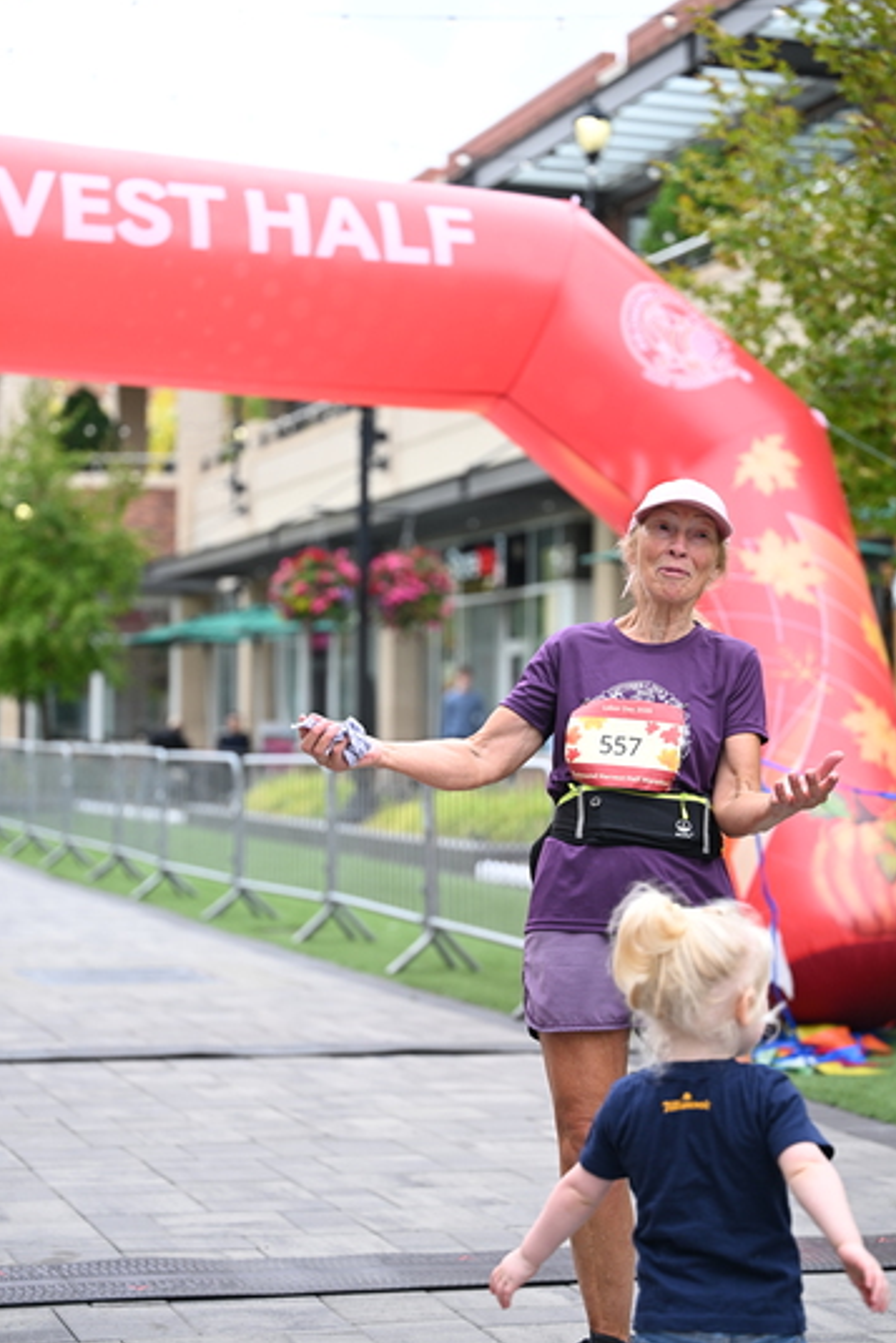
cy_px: 678
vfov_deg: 28.1
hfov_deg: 18.9
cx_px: 458
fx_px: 2686
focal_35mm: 72
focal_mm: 70
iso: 400
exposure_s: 1/1000
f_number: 2.8
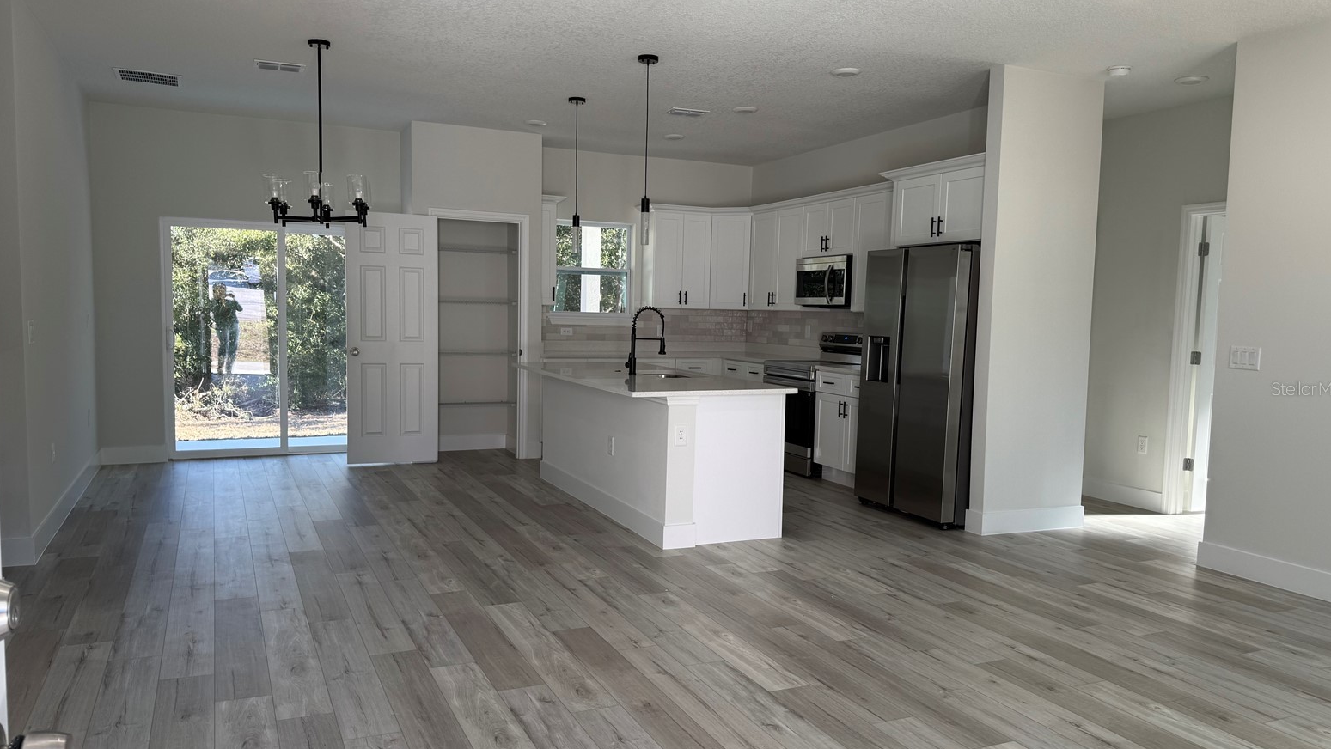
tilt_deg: -4.7
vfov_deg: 42.9
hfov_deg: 69.8
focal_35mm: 27
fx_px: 953
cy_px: 388
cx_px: 665
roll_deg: -1.6
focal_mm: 6.76
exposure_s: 1/189
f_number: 1.78
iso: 64
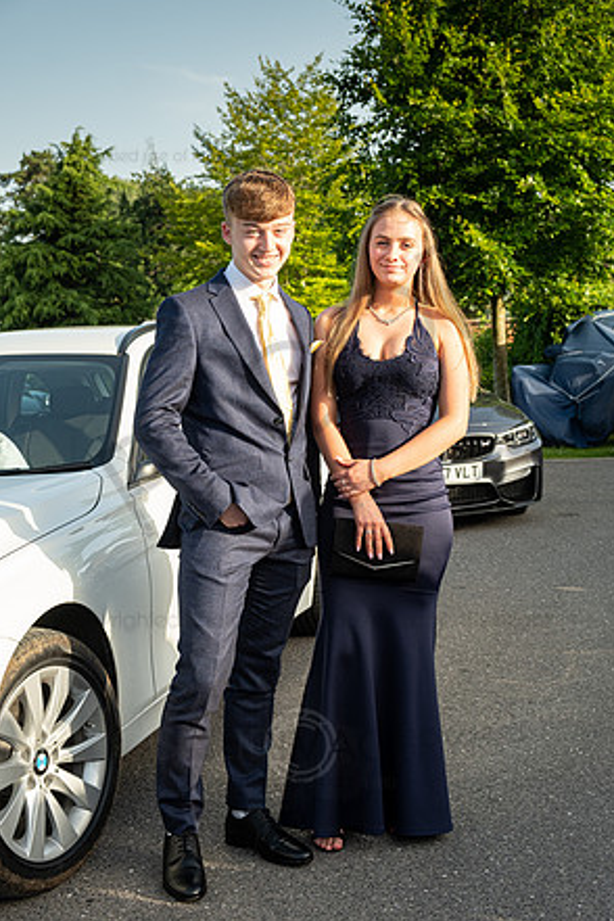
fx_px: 1228
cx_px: 311
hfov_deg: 28.1
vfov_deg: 41.1
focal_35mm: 48
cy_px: 455
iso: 200
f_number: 5
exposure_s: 1/250
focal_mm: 31.5
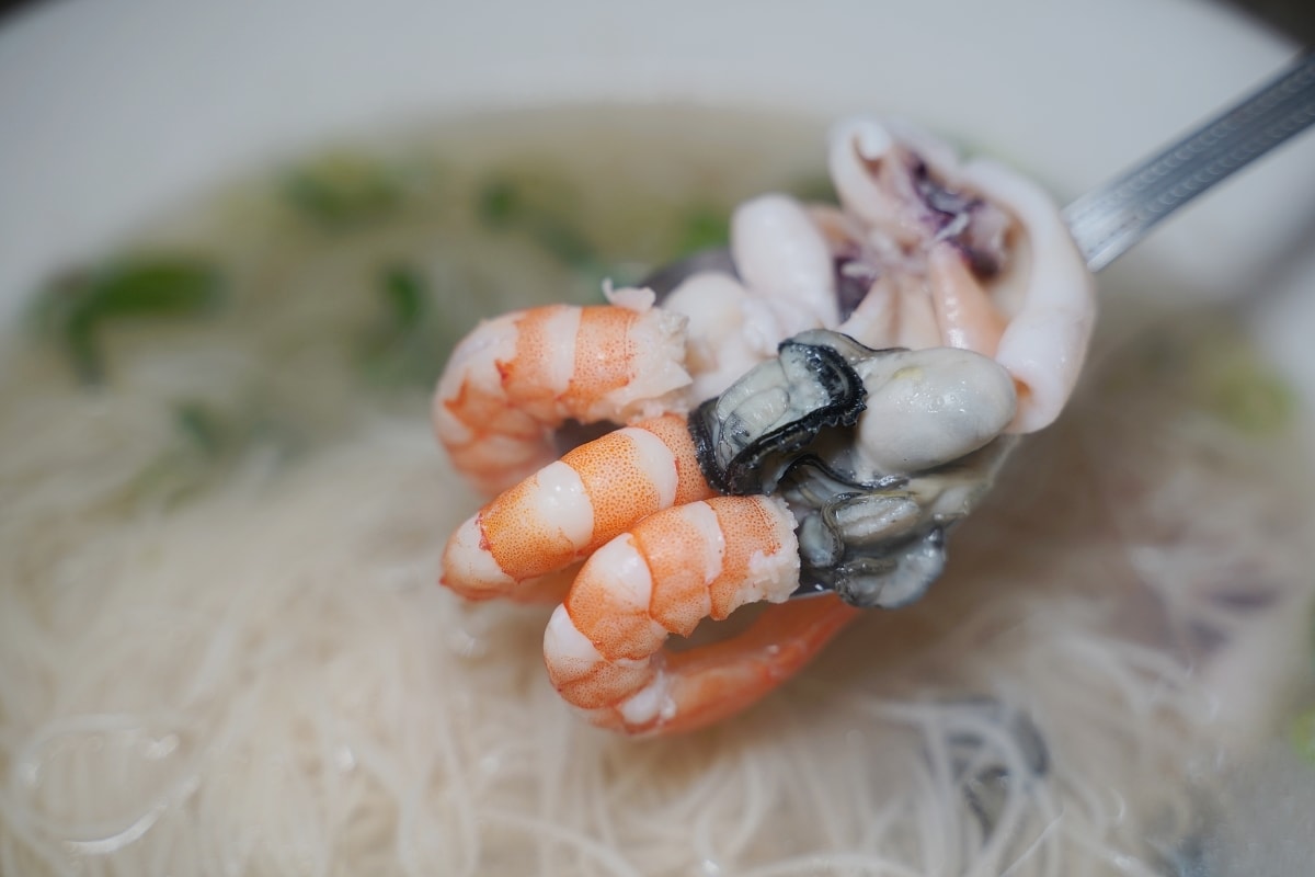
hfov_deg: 27.0
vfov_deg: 18.2
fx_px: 2739
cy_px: 438
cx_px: 658
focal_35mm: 75
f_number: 4
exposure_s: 1/80
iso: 100
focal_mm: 75
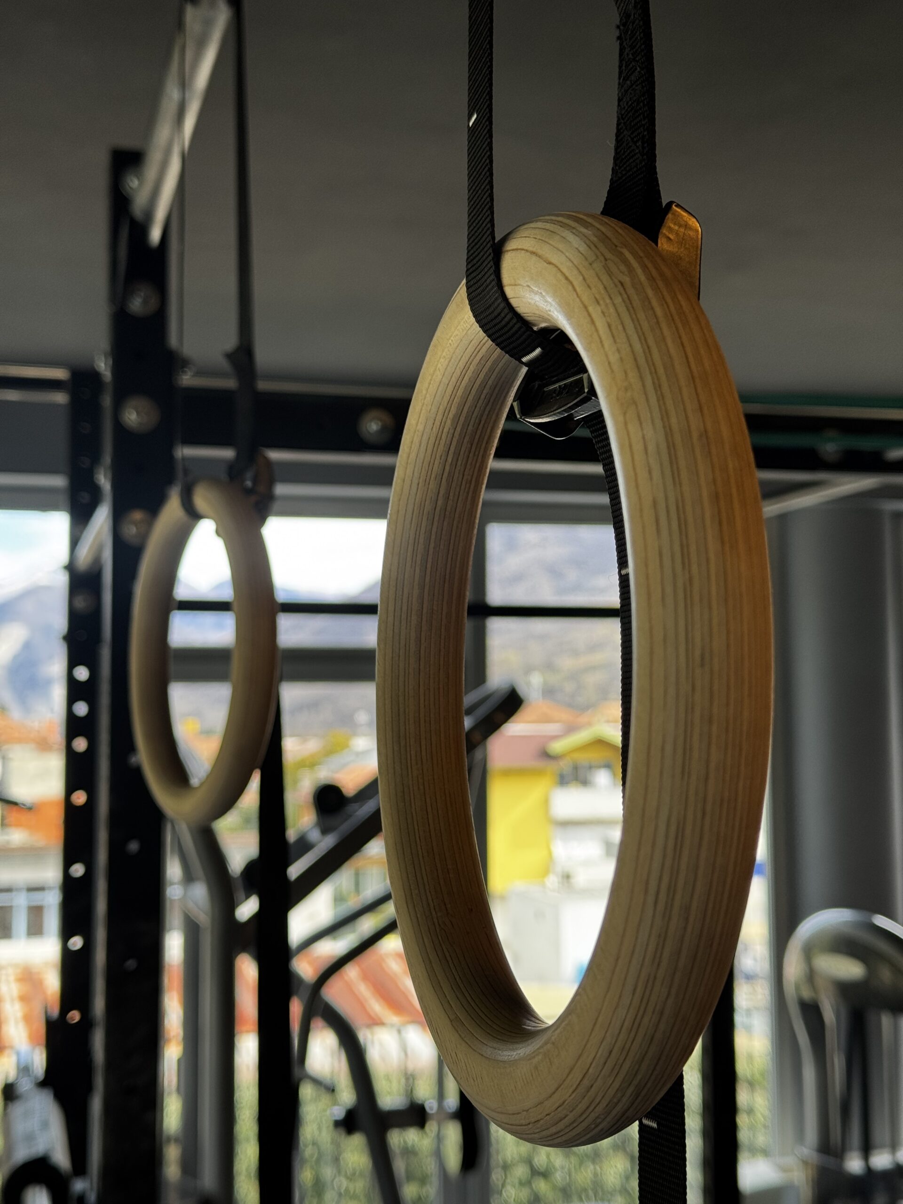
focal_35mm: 48
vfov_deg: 39.7
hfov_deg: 30.3
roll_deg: -0.1
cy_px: 602
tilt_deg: +4.4
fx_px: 1670
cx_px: 452
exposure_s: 1/171
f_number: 1.78
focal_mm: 6.76
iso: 50
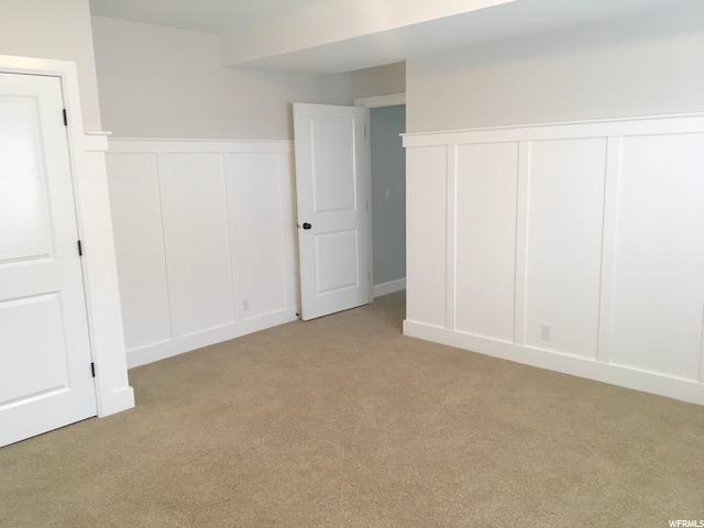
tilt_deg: -10.2
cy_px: 264
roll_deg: +1.8
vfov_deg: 48.2
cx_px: 352
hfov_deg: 61.7
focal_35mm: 29
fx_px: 590
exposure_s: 1/30
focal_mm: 4.15
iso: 50
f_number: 2.2
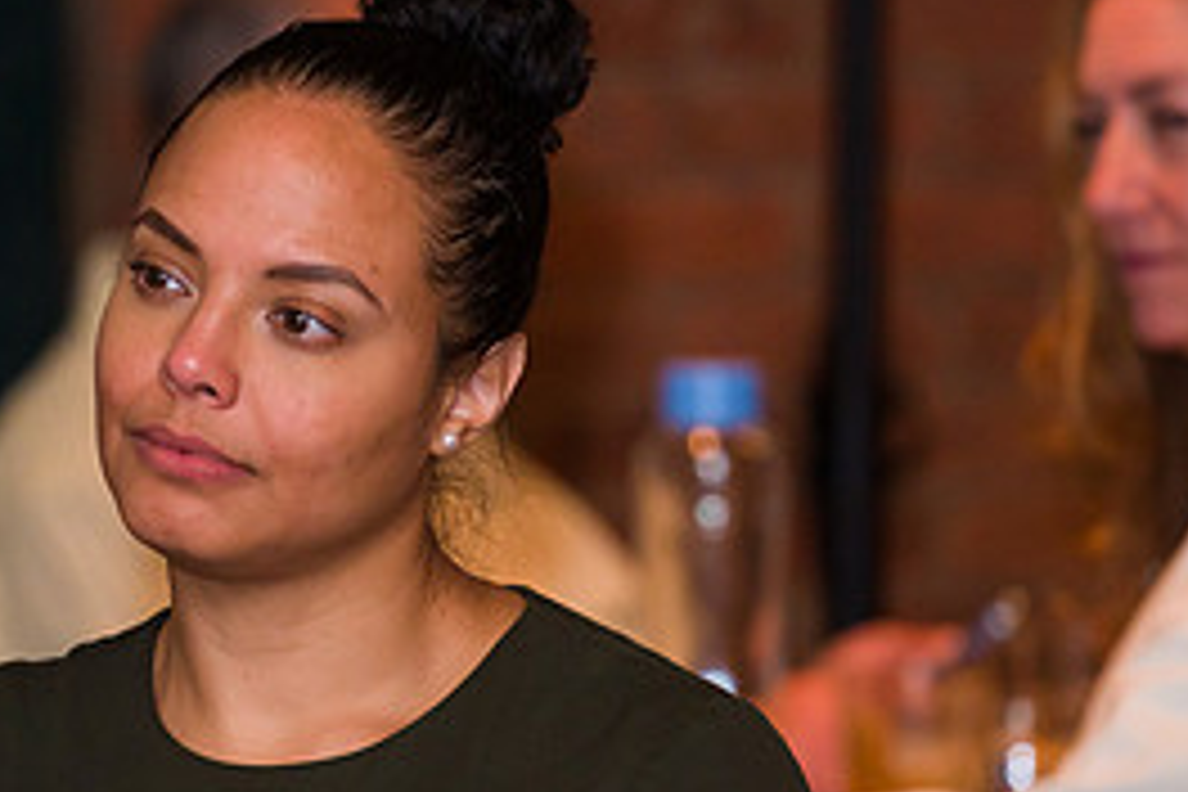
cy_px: 338
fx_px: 13397
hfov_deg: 5.1
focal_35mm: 406
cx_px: 248
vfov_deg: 3.4
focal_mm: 185
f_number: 3.2
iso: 1600
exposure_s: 1/125
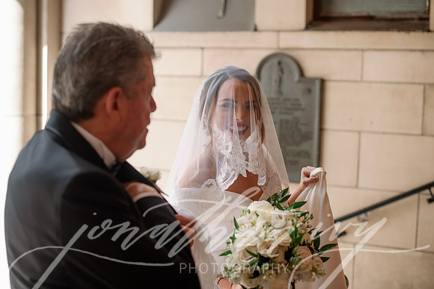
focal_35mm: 52
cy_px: 138
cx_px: 207
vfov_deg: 25.8
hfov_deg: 37.9
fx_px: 632
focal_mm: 50
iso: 100
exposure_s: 1/125
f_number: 2.2
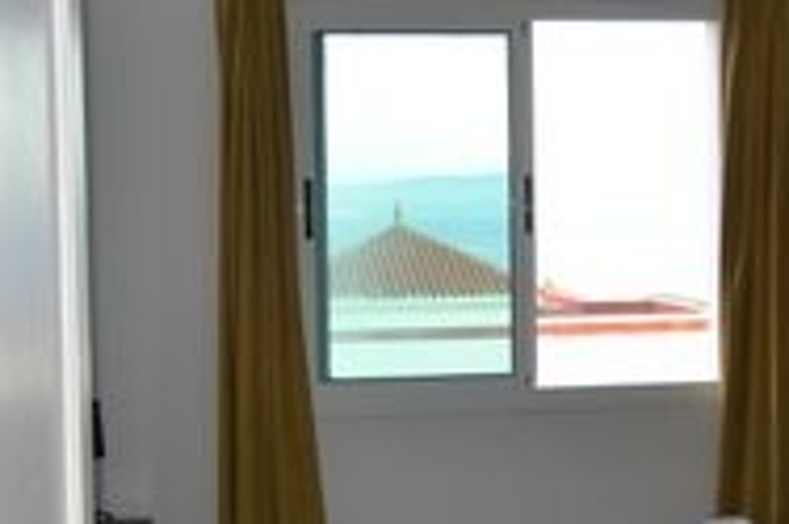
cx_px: 394
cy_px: 256
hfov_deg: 29.3
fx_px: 1511
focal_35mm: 69
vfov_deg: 19.7
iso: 400
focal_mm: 18
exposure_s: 1/125
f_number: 4
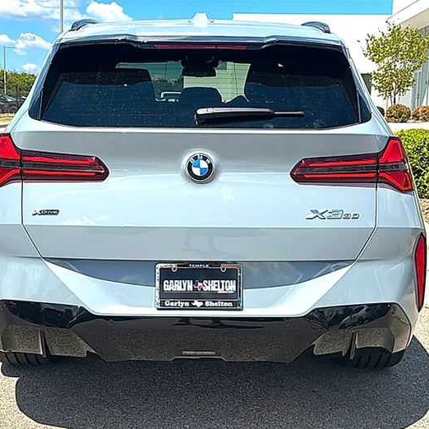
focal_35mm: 45
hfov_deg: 37.5
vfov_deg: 37.6
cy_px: 215
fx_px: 631
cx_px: 205
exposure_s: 1/5917
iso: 80
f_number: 1.78
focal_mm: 6.86
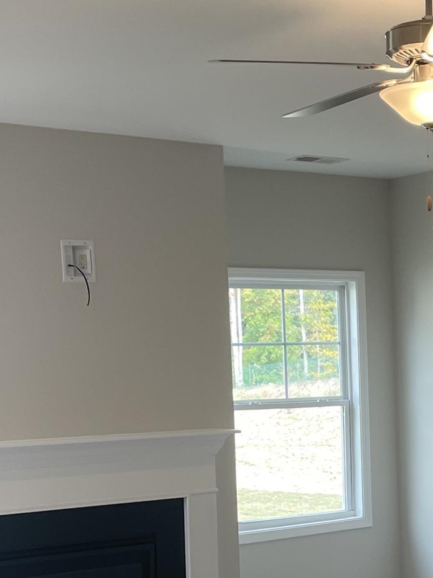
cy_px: 413
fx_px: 1235
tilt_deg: -2.2
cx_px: 486
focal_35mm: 74
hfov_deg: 19.0
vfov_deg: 26.1
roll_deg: +1.7
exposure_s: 1/120
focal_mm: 4.2
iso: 40
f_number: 1.6
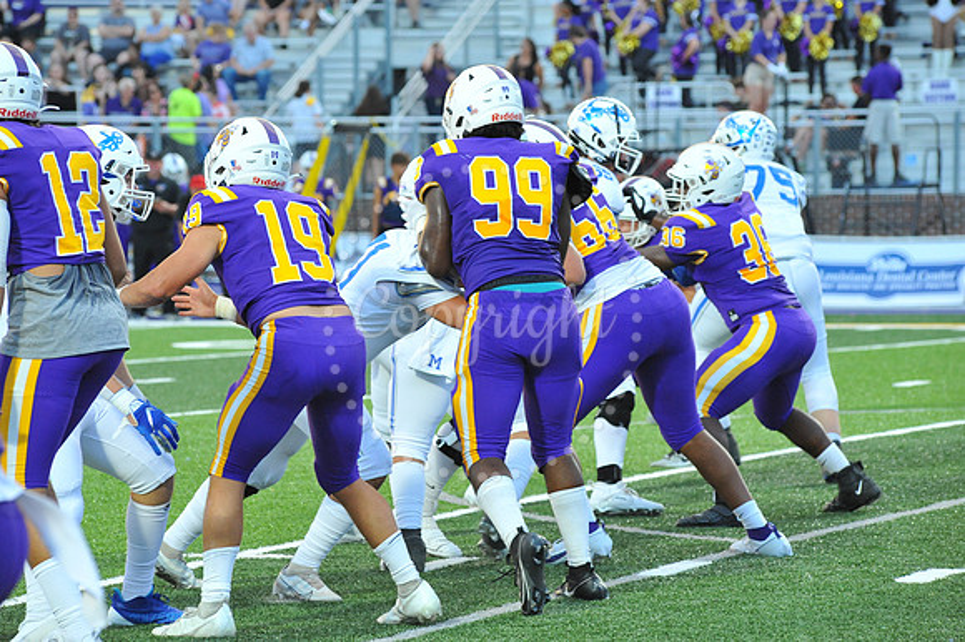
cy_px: 321
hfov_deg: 10.3
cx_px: 482
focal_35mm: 200
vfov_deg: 6.9
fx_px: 5358
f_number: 7.1
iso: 3200
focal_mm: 200
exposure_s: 1/320
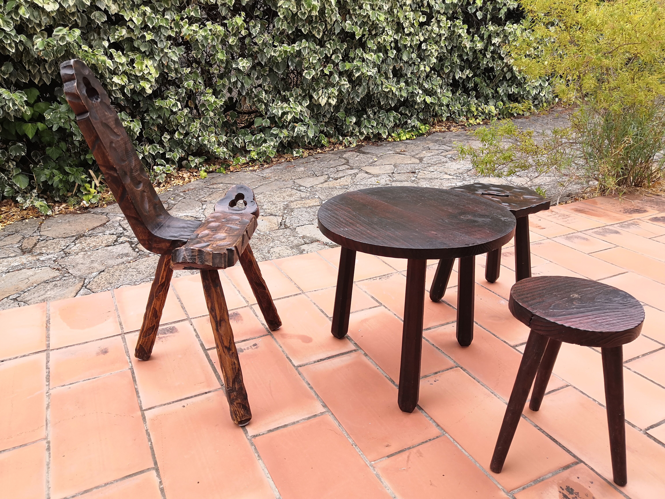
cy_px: 250
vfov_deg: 51.4
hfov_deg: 65.3
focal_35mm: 27
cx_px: 332
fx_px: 519
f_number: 1.8
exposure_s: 1/255
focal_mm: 3.95
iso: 50
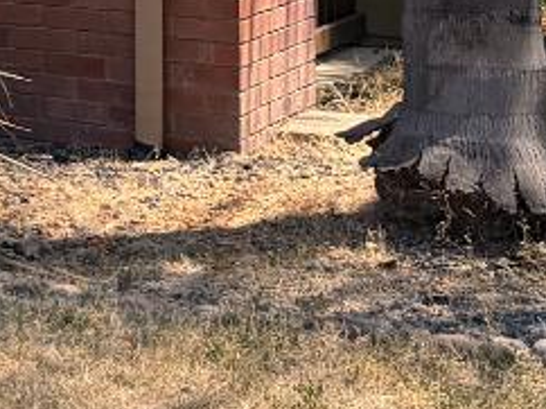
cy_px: -333
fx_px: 2348
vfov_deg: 9.5
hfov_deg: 11.4
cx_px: -675
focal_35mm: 149
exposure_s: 1/2110
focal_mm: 6.76
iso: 80
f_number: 1.78
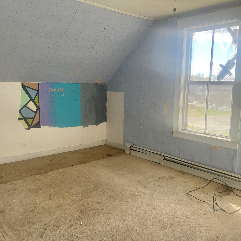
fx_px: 244
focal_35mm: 31
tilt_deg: -6.4
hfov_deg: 52.0
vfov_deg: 52.5
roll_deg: -1.4
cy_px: 121
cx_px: 149
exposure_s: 1/355
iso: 50
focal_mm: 5.1
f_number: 1.6
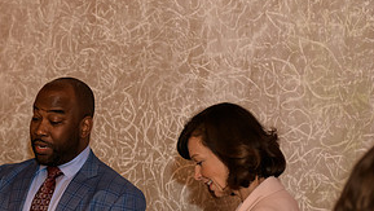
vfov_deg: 8.2
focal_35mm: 147
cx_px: 65
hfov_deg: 14.5
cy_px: 203
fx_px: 1459
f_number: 3.2
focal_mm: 70
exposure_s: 1/100
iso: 1000
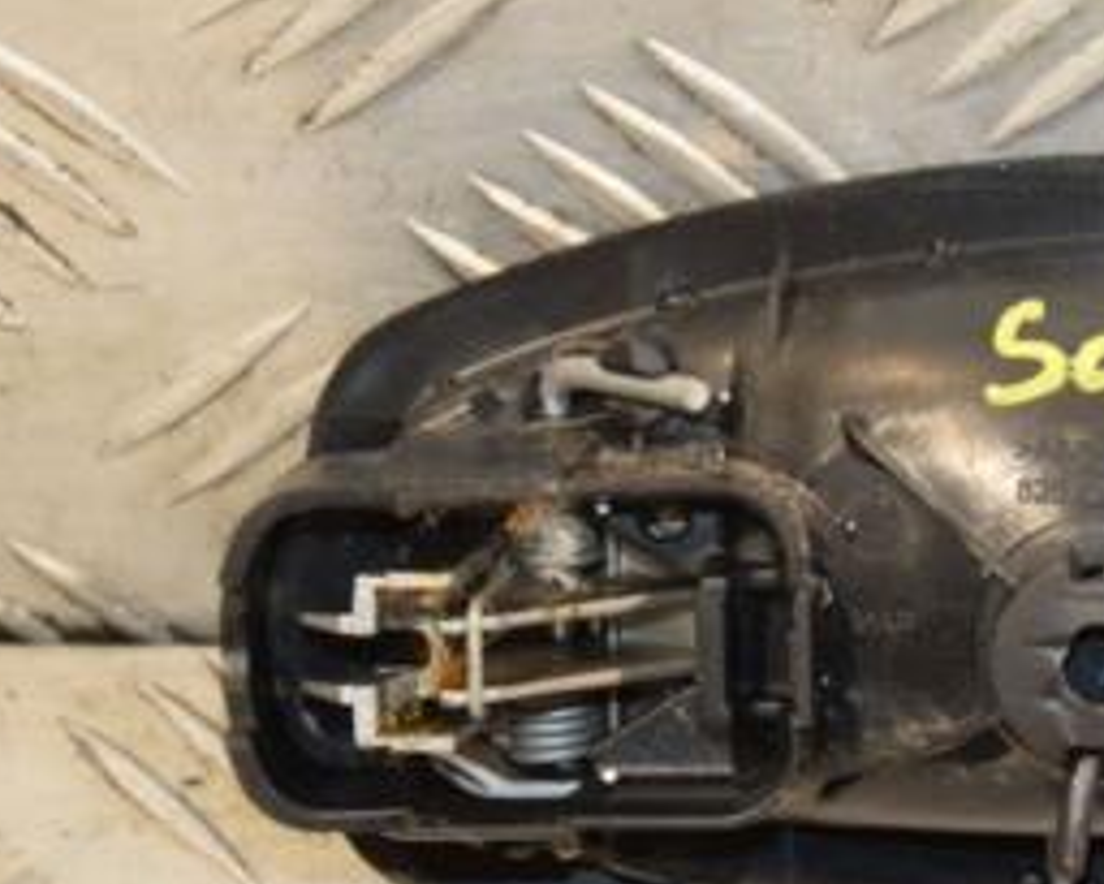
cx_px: 1087
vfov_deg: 6.7
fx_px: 7551
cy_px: 474
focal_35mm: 231
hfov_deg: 8.3
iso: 800
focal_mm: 70
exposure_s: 1/125
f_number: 5.3
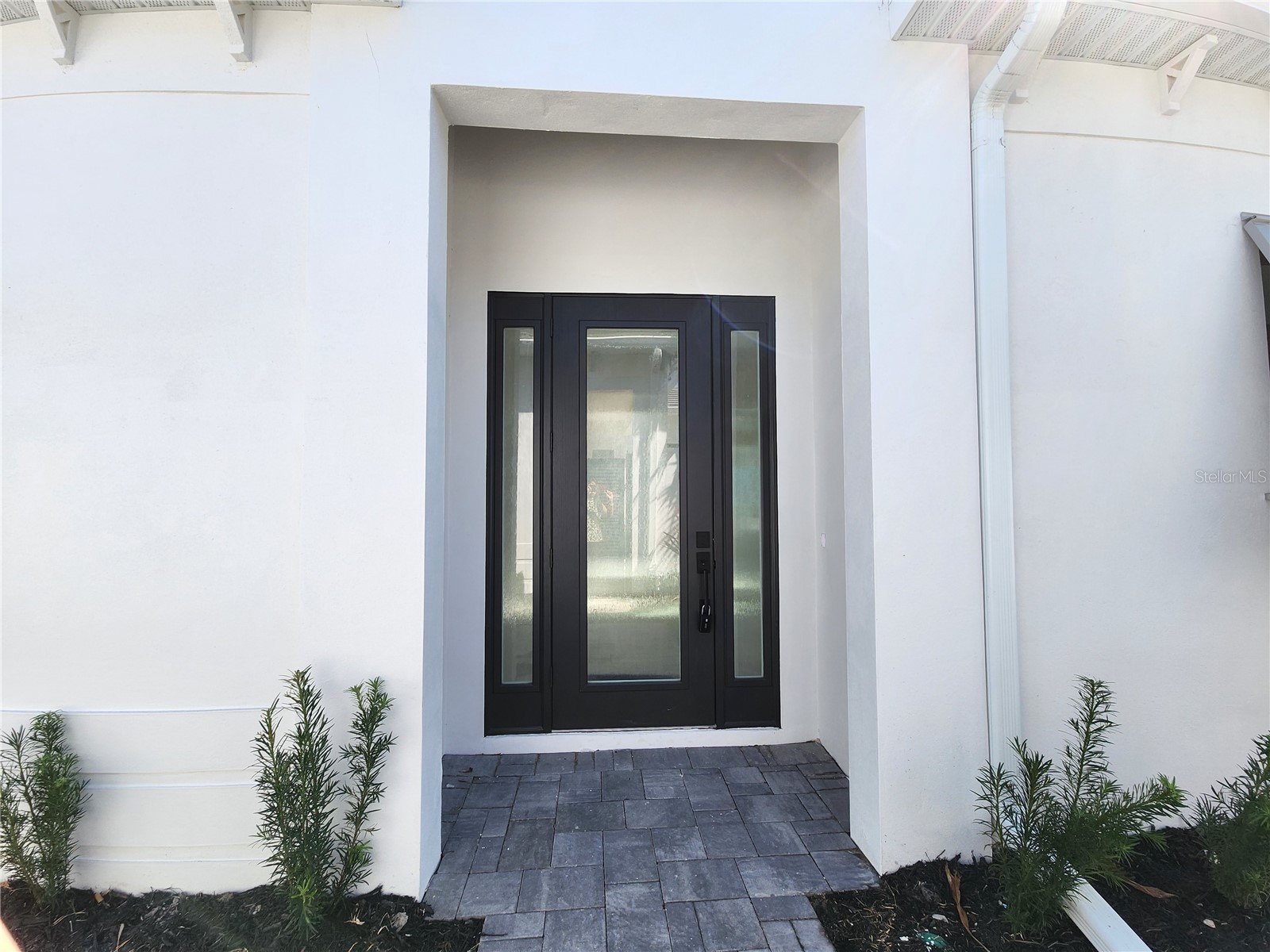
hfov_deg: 106.2
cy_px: 476
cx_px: 635
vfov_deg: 89.9
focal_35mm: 13
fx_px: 477
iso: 50
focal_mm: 2.2
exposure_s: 1/705
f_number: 2.2
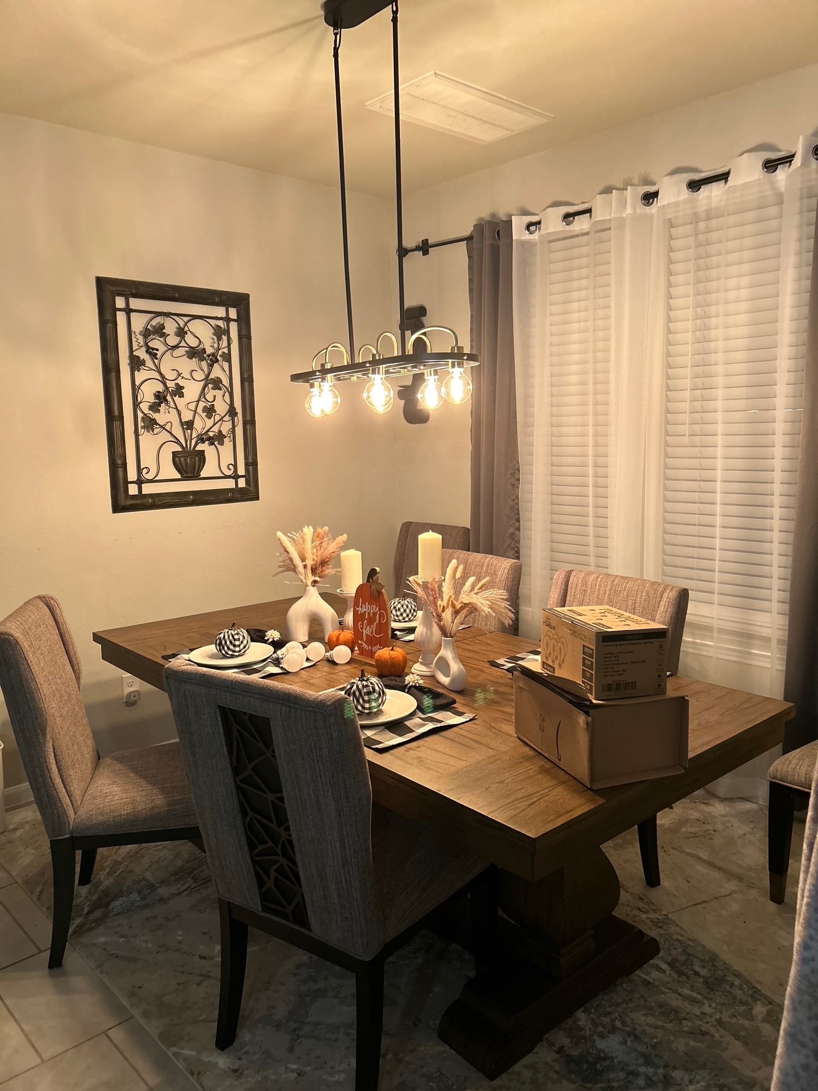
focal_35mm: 26
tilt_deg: -7.9
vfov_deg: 67.3
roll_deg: +0.4
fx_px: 819
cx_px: 409
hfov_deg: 53.1
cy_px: 546
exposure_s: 1/60
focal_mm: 5.7
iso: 400
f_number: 1.5
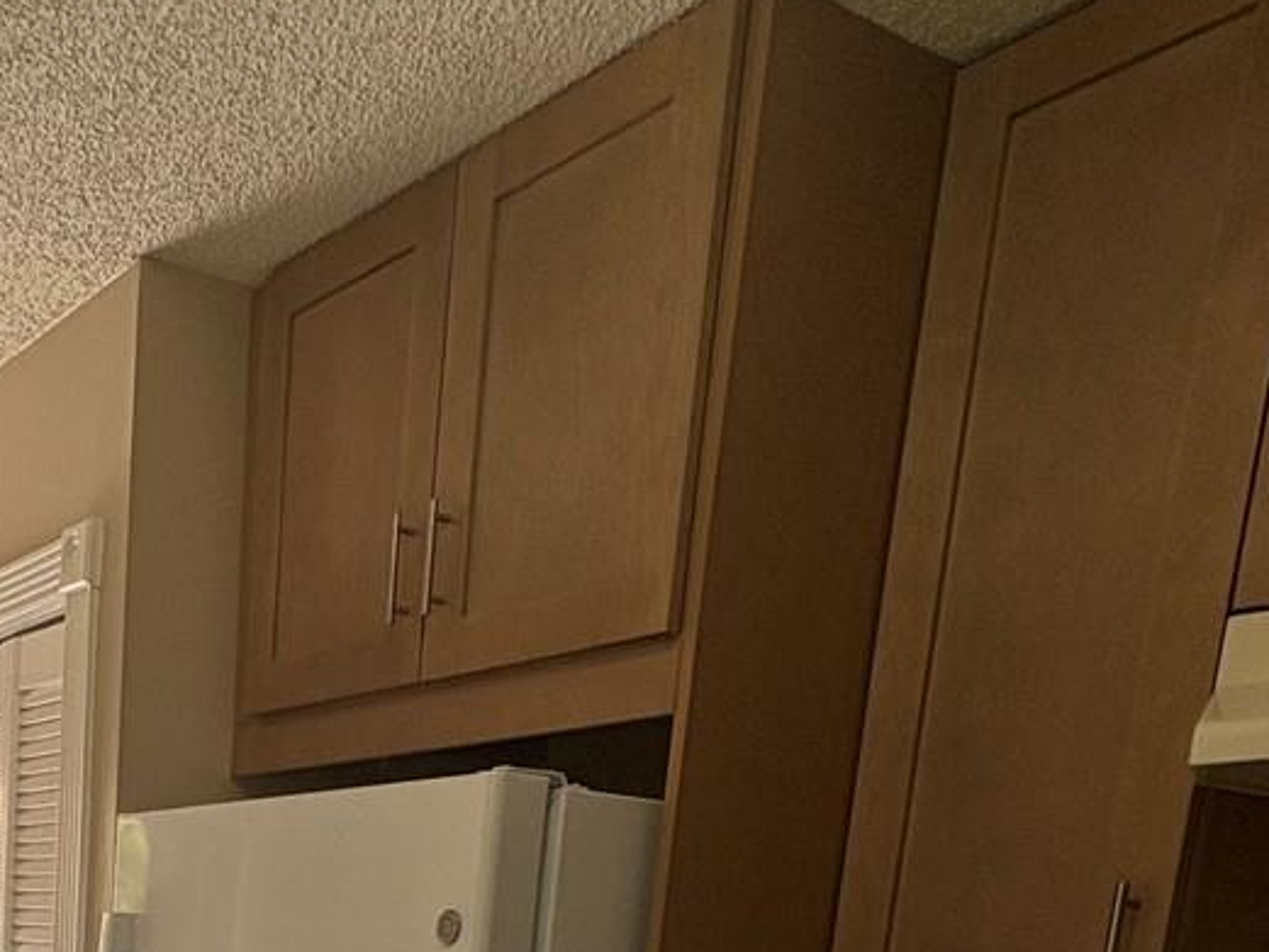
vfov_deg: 26.9
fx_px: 1577
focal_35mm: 43
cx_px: 119
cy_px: 1312
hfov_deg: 40.4
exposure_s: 1/281
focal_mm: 2.22
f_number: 2.2
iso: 64
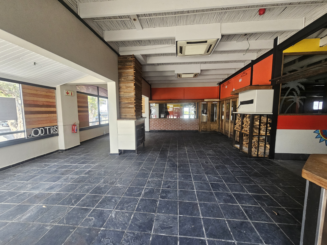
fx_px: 123
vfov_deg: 89.9
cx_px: 164
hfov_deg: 106.2
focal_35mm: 13
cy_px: 122
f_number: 2.2
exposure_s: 1/190
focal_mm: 2.2
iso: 160
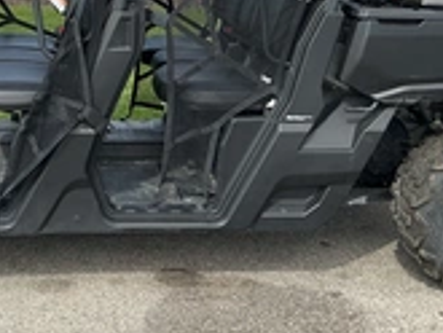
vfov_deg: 21.3
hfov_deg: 28.2
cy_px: 48
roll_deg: -0.9
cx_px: 124
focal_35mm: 68
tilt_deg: -11.8
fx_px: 871
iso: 25
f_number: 1.8
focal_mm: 3
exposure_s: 1/978
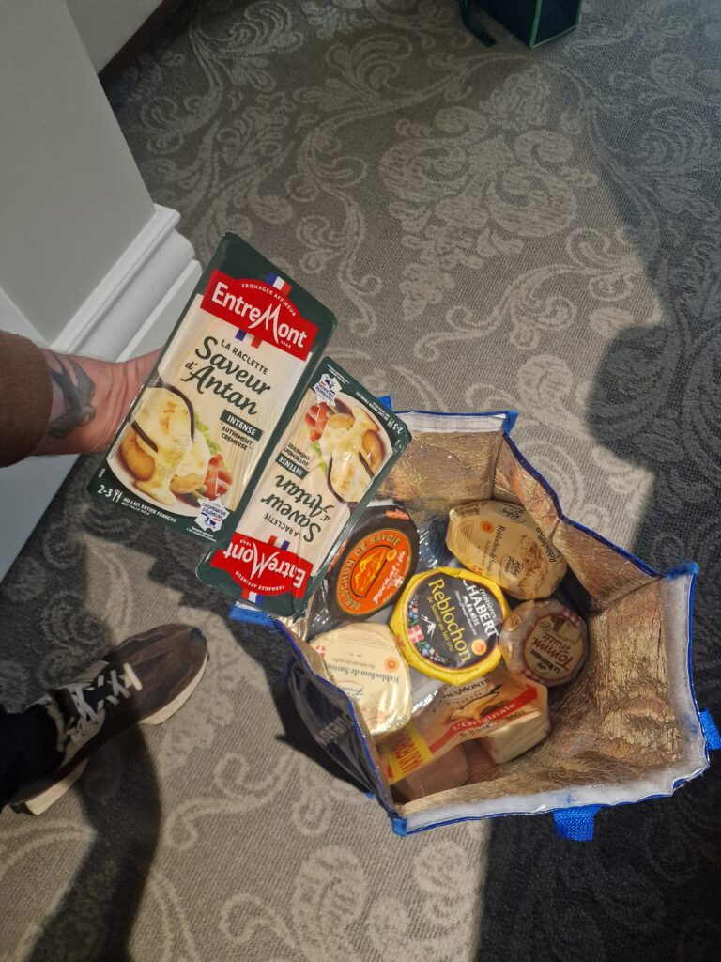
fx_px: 639
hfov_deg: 58.9
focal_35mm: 23
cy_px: 481
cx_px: 360
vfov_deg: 73.9
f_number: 1.8
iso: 640
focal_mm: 6.4
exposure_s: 1/60
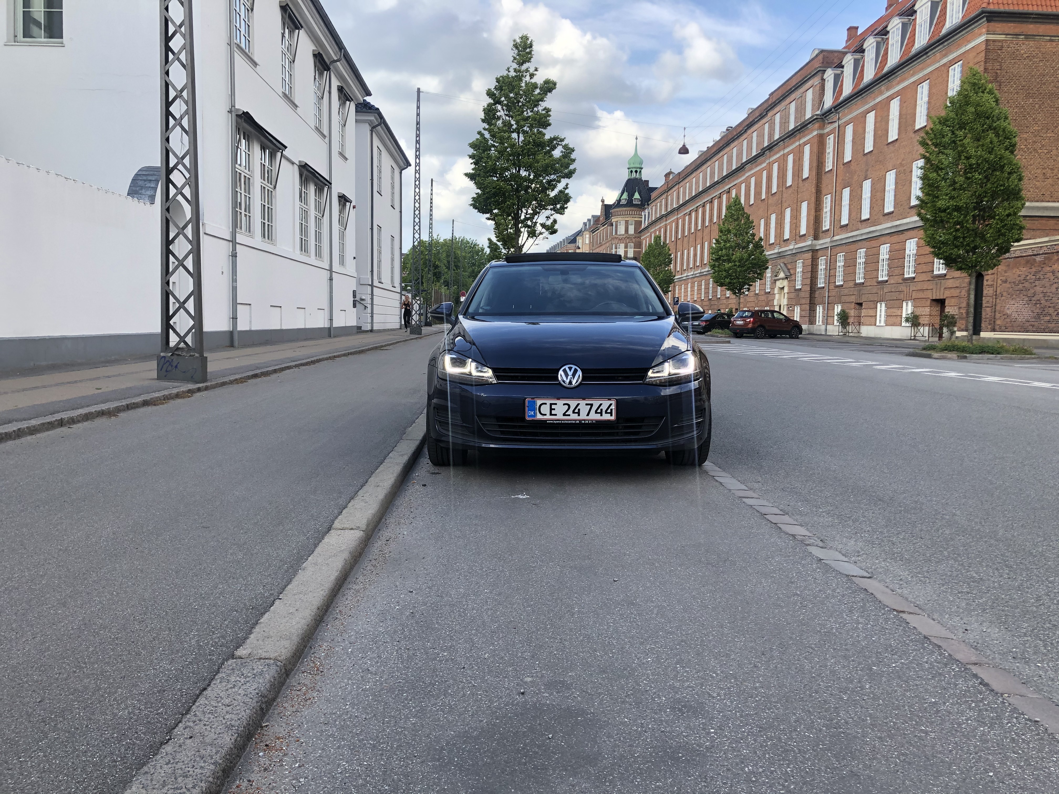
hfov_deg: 63.4
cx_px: 530
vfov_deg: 49.7
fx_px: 857
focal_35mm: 28
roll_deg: -0.1
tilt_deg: -5.6
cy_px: 397
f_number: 1.8
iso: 20
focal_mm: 4
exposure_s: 1/545
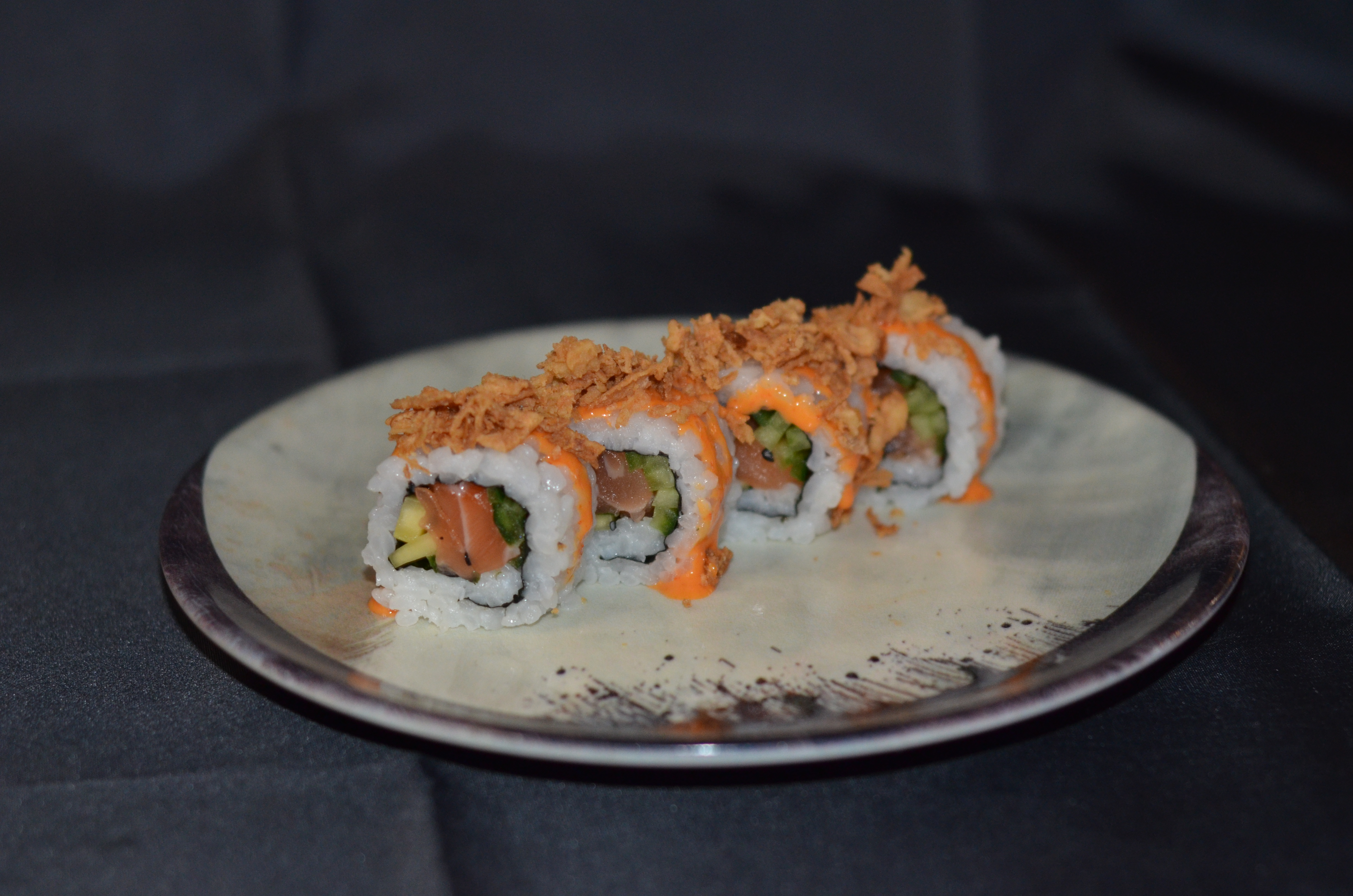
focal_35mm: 75
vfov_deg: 18.1
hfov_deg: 27.0
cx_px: 676
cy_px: 448
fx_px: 2813
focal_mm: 50
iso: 800
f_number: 2.8
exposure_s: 1/60
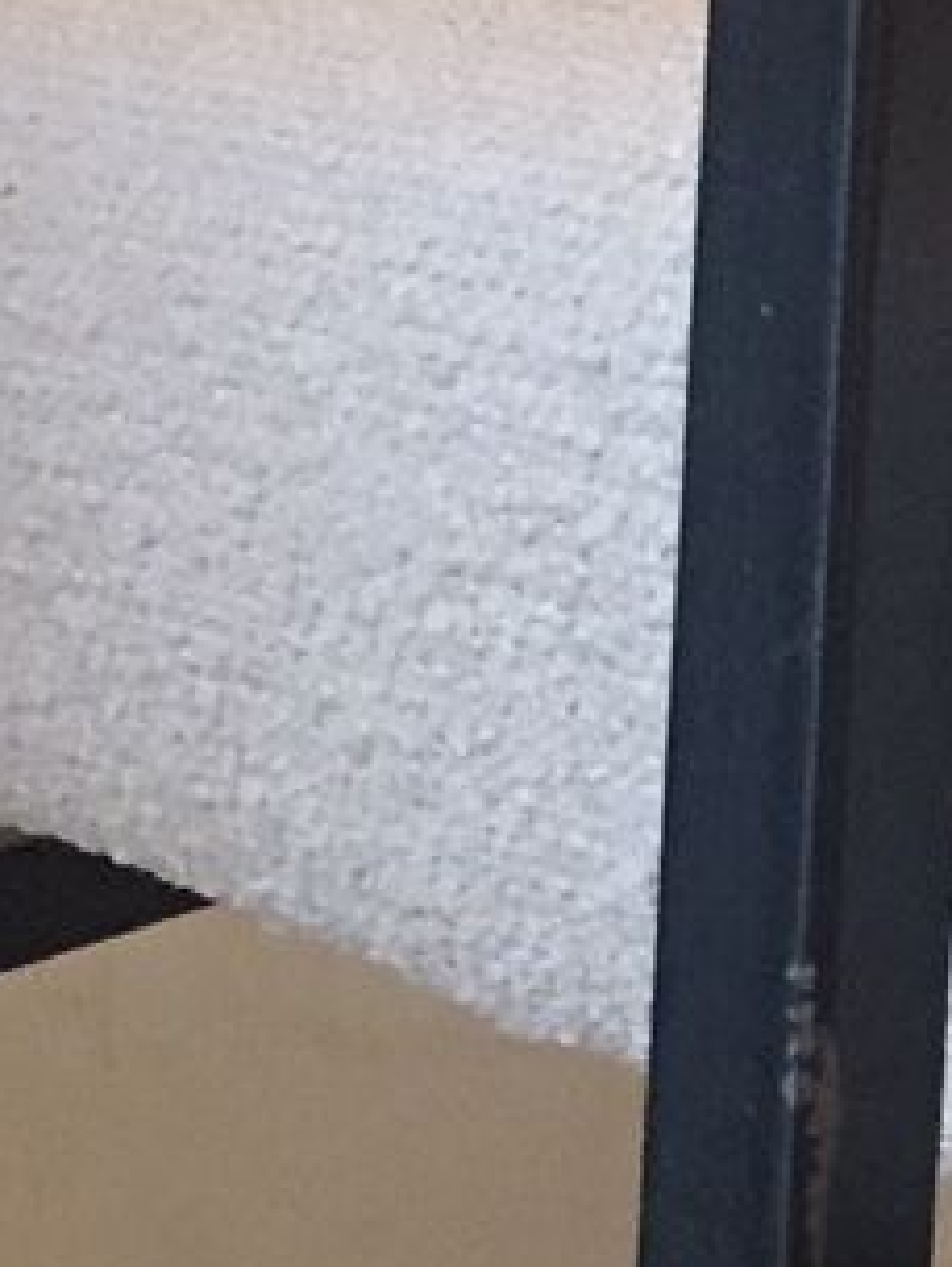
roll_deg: +0.7
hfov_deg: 9.2
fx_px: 5680
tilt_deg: -16.8
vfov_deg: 12.7
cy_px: 789
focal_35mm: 155
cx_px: 1576
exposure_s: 1/33
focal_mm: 4.15
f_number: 2.2
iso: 250
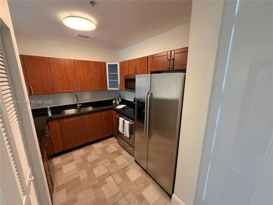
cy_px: 102
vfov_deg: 85.7
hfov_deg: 102.1
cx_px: 136
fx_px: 110
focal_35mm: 14
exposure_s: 1/60
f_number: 2.2
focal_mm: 2.22
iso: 500
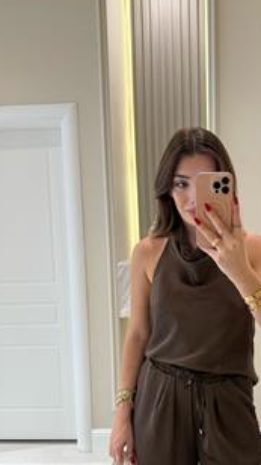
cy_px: 284
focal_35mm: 34
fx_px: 419
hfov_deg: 33.7
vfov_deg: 57.5
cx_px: 205
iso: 160
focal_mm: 6.76
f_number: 1.78
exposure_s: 1/50
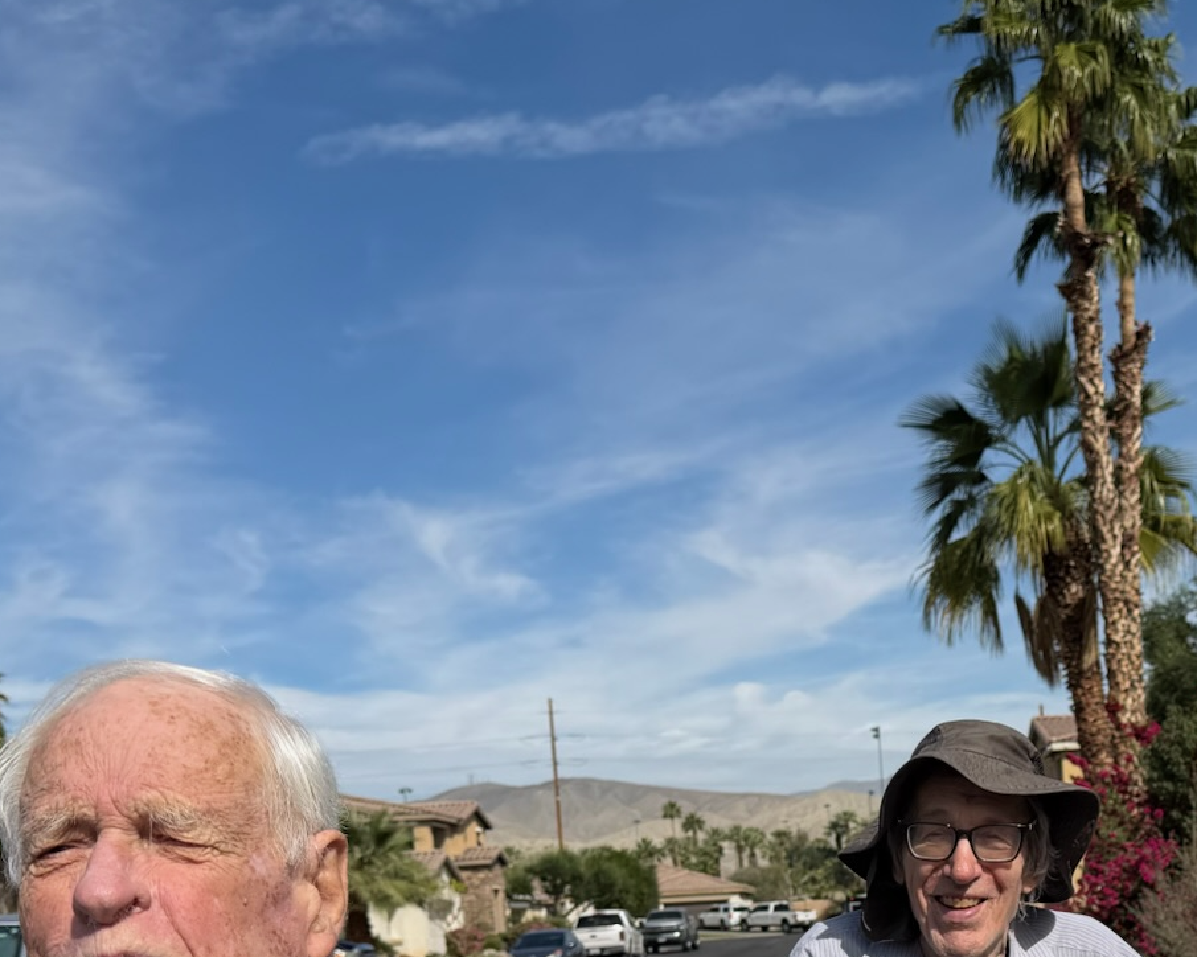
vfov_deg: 27.0
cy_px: 954
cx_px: 911
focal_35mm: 53
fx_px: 1878
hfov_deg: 34.5
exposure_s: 1/9091
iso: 80
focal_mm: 6.76
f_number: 1.78
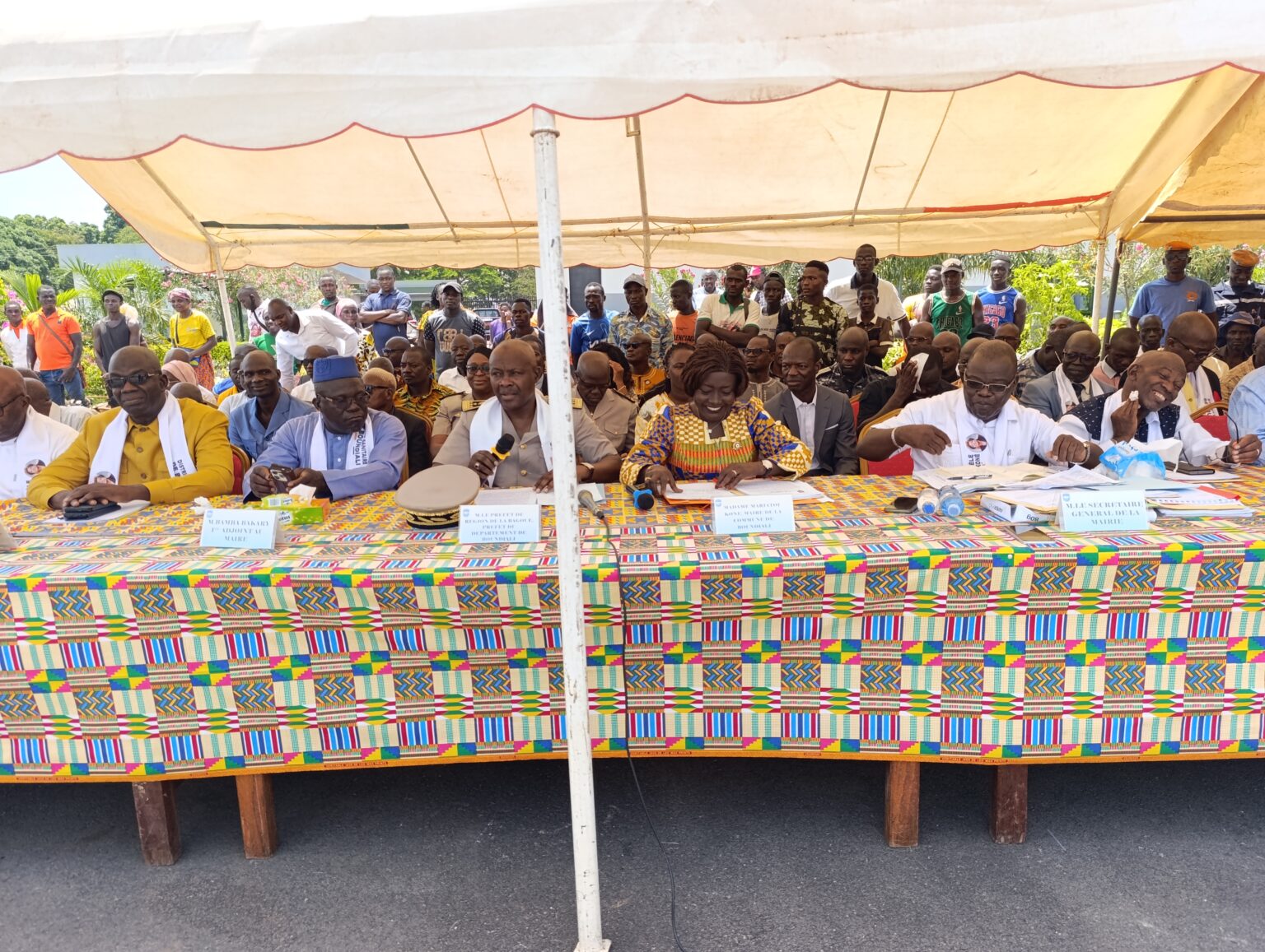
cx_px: 632
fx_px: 842
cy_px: 476
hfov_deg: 73.8
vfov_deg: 59.0
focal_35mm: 23
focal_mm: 6.14
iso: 50
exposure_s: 1/123
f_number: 1.6
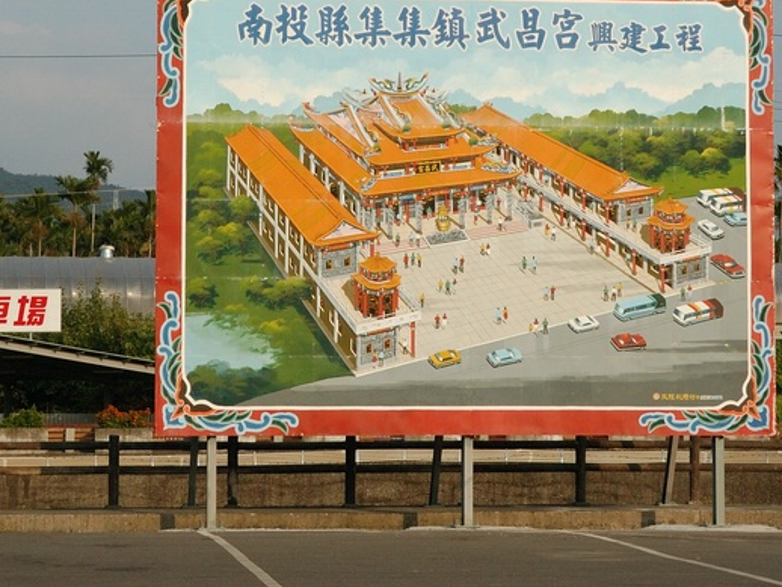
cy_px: 183
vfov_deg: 11.3
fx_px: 2961
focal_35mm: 131
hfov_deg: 15.0
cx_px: 453
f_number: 6.3
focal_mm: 46
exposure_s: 1/1600
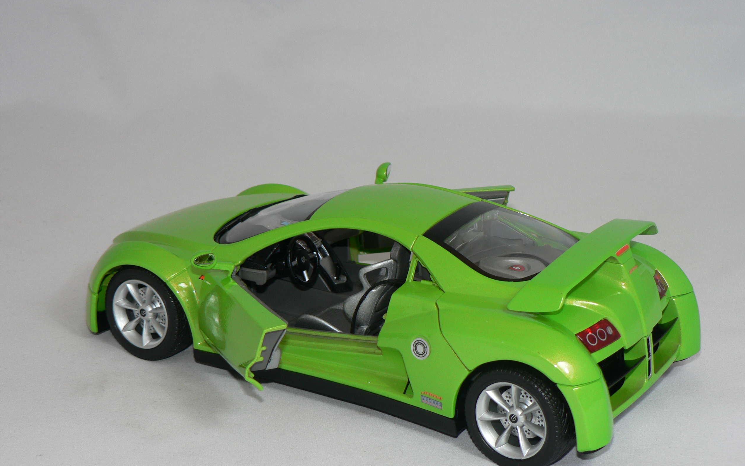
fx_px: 1523
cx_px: 370
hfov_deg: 27.5
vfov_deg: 17.4
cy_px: 282
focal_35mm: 75
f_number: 3.2
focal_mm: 11.6
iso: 80
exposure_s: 1/60
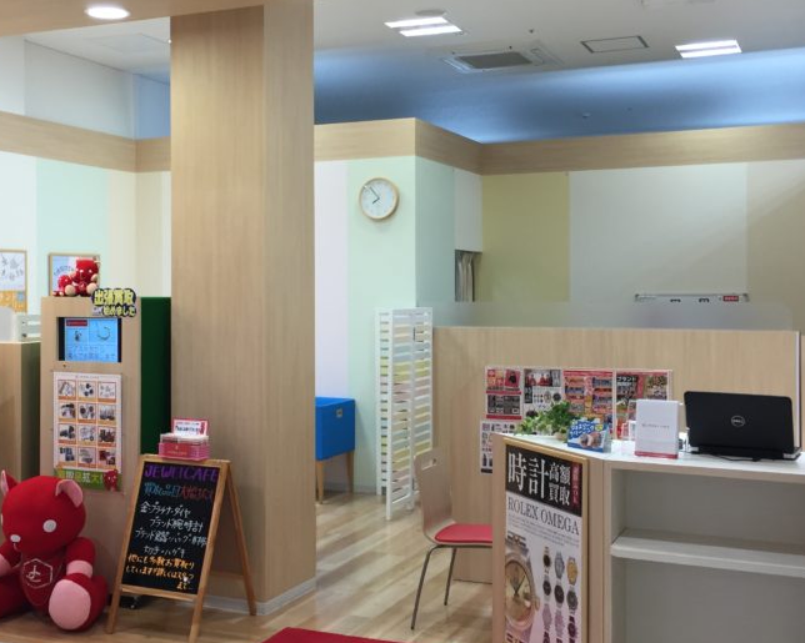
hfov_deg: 41.1
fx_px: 1072
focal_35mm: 45
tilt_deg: +0.1
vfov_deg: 33.4
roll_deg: +0.0
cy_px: 296
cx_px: 342
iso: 32
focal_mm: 4.15
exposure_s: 1/40
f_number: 2.2
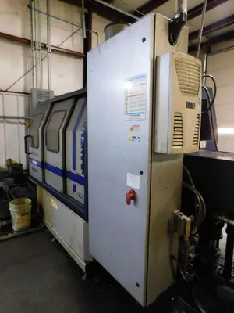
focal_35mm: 23
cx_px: 117
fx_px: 207
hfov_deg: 58.9
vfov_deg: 73.9
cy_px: 156
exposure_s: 1/13
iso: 400
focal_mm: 4
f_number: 3
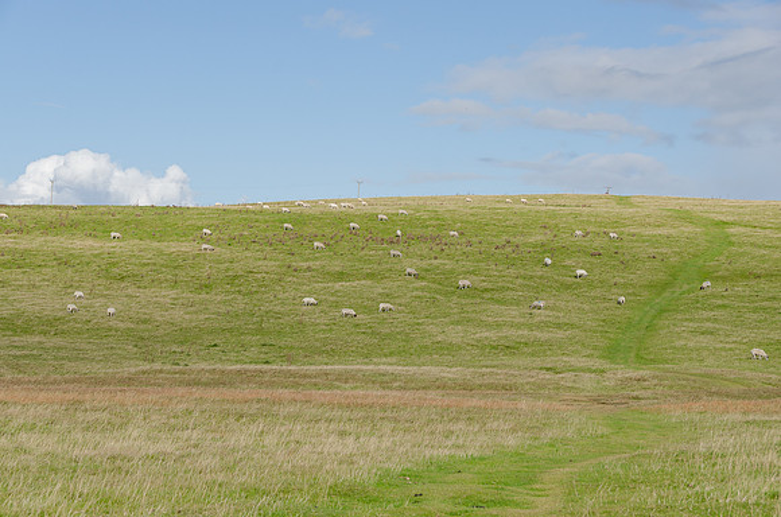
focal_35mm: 82
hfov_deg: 24.7
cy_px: 258
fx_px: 1786
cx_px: 390
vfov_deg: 16.5
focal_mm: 55
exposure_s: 1/500
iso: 160
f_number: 8
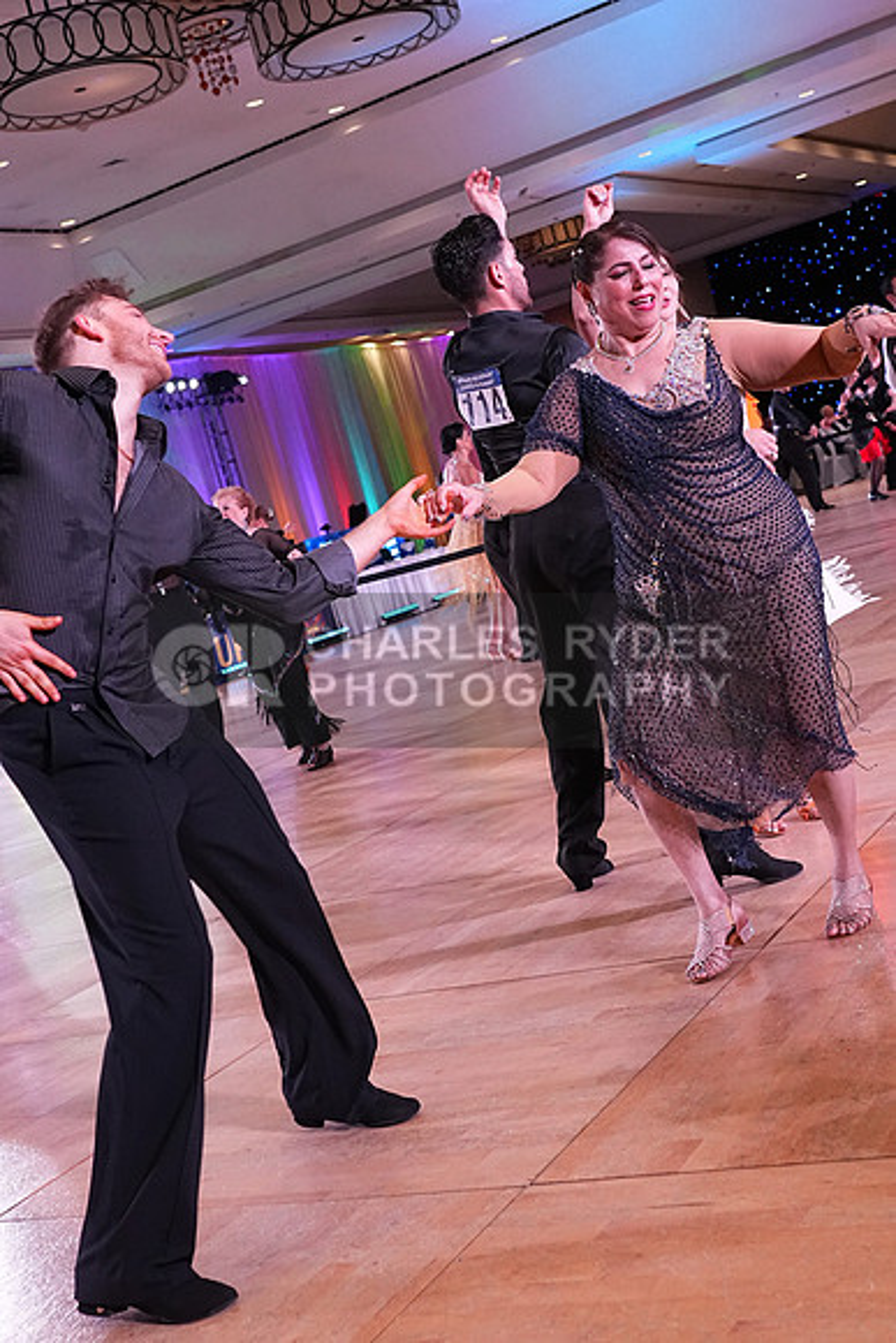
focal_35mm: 46
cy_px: 672
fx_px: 1716
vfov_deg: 42.7
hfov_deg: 29.3
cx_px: 448
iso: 3200
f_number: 5
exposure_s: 1/400
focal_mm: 31
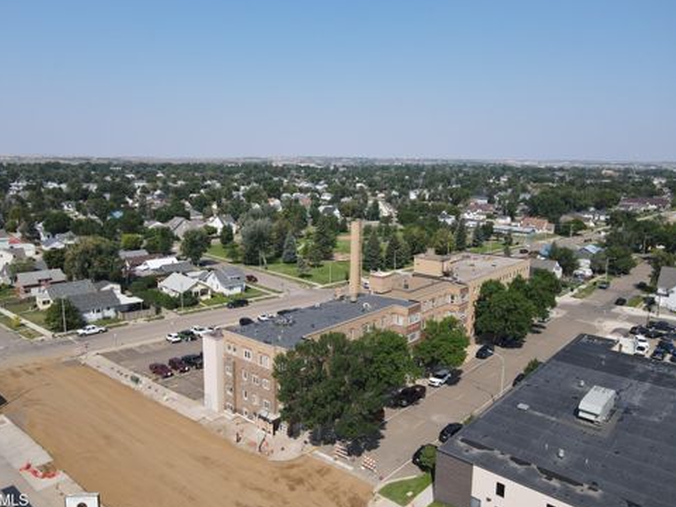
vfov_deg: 54.9
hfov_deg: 69.4
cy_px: 260
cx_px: 327
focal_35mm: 25
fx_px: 488
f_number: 2.8
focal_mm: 4.5
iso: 100
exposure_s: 1/800
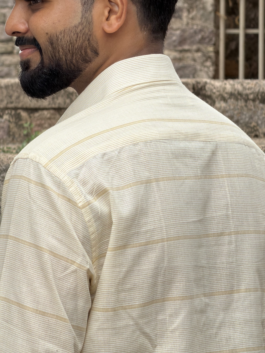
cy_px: 176
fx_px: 2041
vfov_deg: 9.9
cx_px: 132
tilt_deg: -2.3
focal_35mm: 200
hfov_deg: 7.4
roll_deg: -0.8
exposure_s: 1/426
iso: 50
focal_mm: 16.89
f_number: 2.8
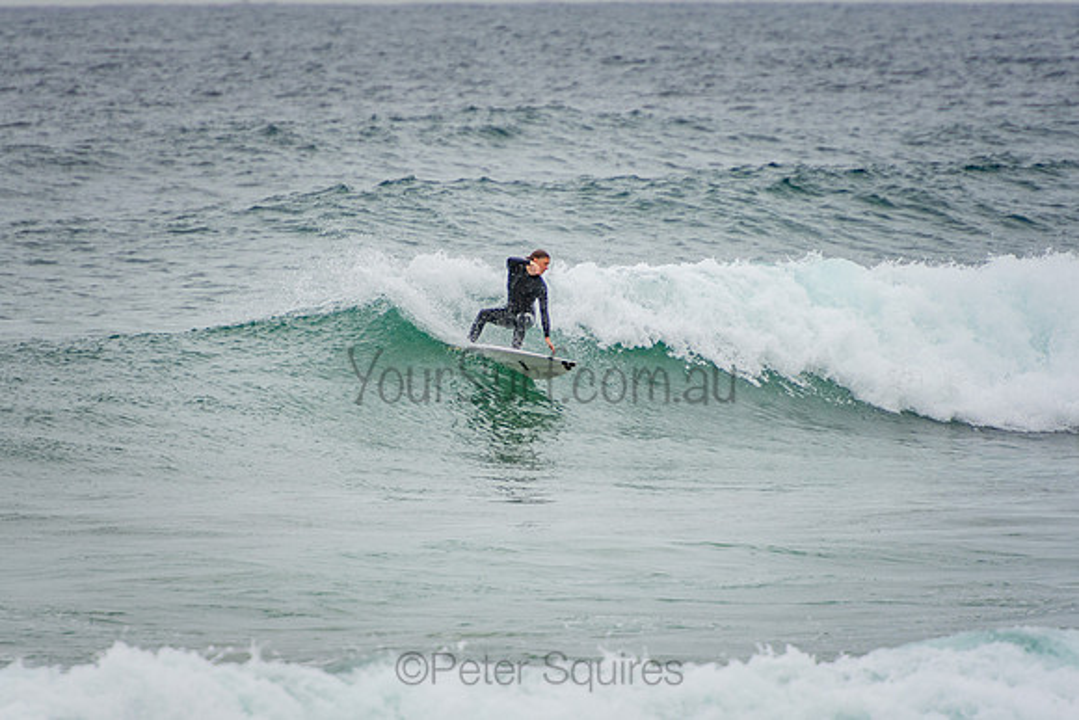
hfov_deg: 3.4
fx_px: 18006
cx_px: 540
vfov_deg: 2.3
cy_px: 360
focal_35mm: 601
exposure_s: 1/1600
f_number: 5.6
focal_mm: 390
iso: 280
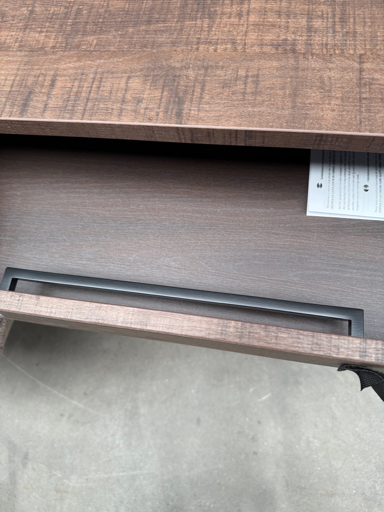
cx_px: 192
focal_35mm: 24
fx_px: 355
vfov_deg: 71.6
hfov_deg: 56.8
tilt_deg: -67.1
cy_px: 256
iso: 125
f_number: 1.78
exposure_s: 1/100
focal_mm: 6.76
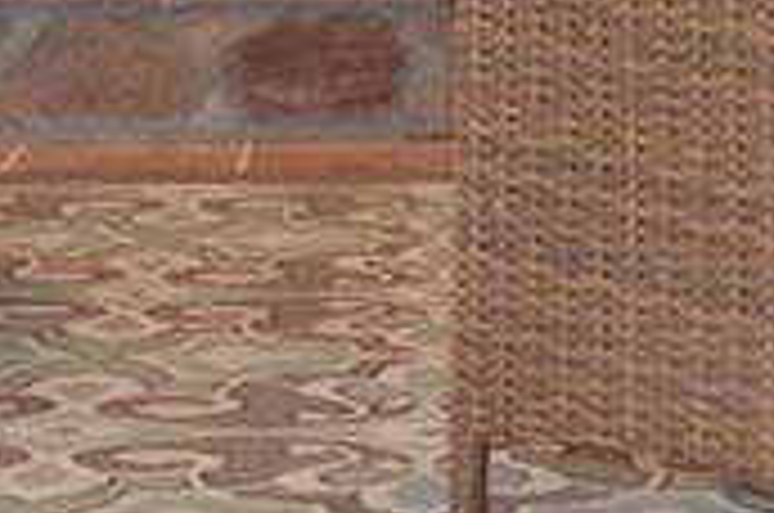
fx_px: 3455
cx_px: 176
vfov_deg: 8.3
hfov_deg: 12.7
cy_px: -245
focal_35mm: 161
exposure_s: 1/60
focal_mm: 18
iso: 1400
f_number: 3.5
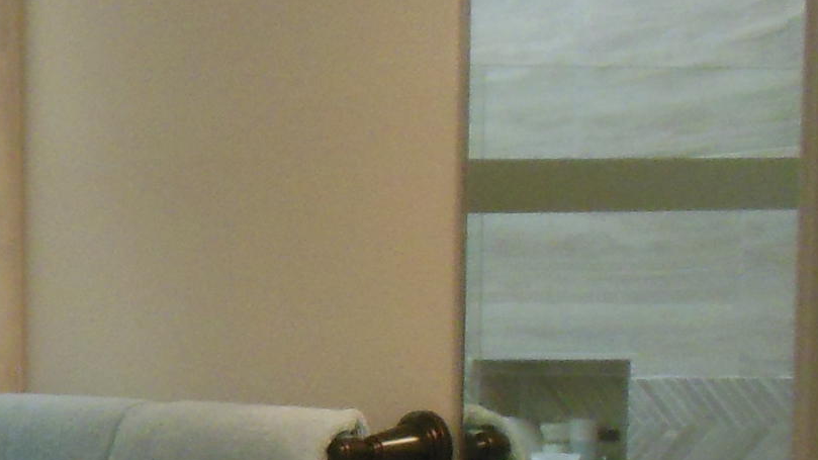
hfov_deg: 17.8
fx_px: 2191
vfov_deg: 11.7
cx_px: -563
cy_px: 560
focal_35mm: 101
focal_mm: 4.5
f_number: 3.2
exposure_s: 1/60
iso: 400
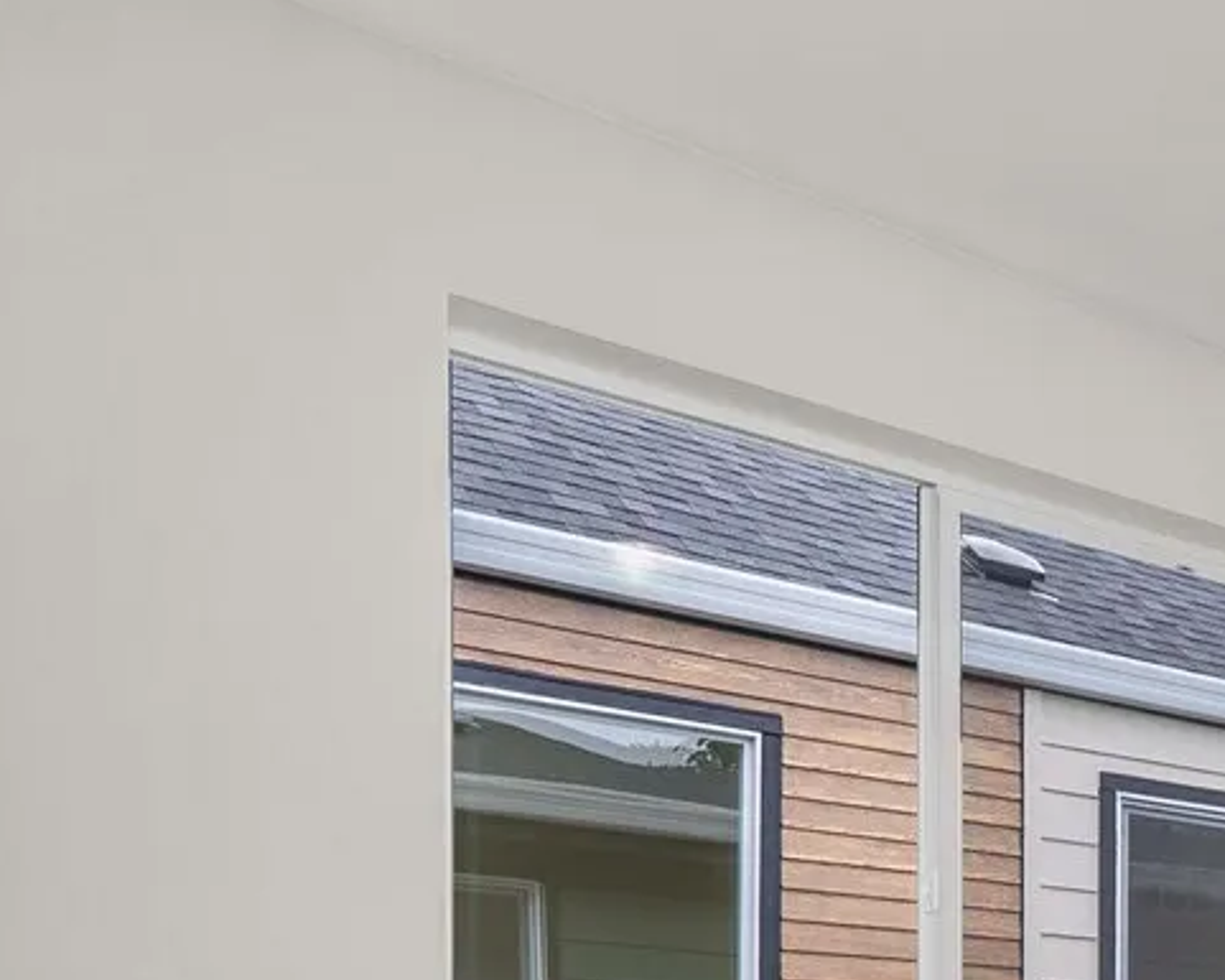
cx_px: 1736
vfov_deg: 29.7
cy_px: 1186
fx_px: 1559
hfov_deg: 29.9
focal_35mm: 43
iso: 1000
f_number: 7.1
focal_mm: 13
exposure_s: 1/30
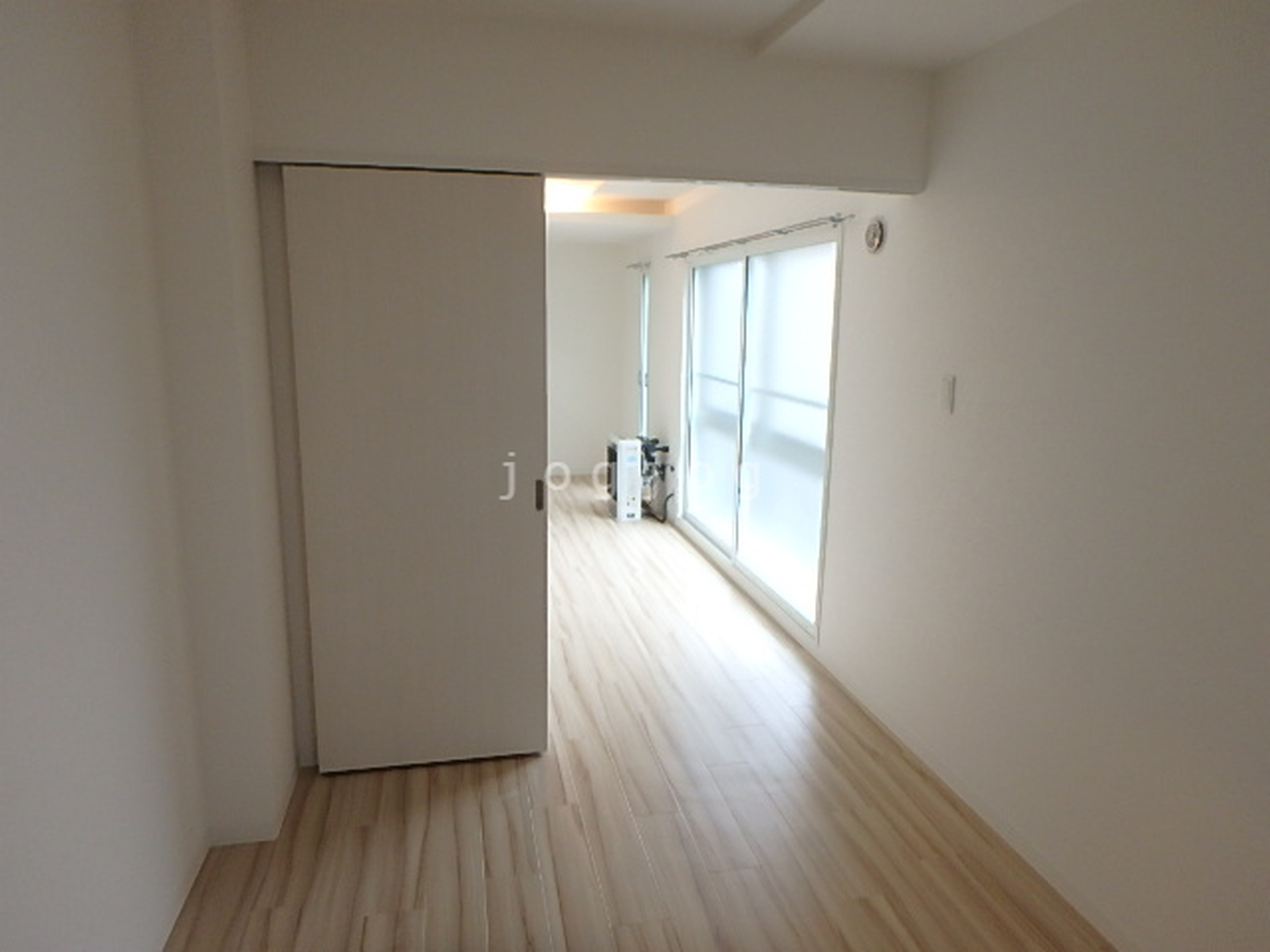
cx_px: 635
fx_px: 770
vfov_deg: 63.4
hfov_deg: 79.0
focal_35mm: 21
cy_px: 476
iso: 250
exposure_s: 1/30
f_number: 3.5
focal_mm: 3.7
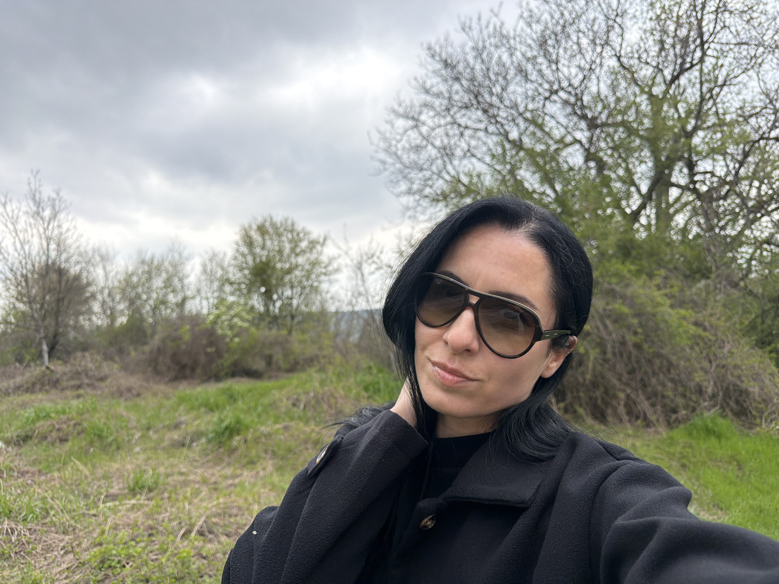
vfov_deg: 56.8
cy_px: 292
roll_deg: +2.1
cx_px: 390
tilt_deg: +2.1
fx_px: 540
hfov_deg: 71.6
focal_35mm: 24
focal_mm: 6.76
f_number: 1.78
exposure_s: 1/955
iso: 100
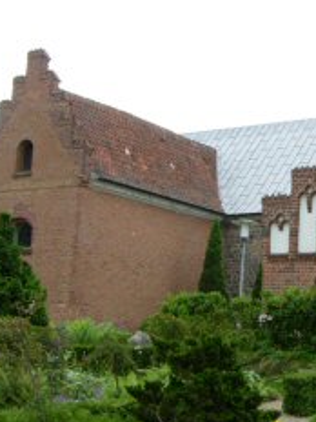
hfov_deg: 21.3
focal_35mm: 66
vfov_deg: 29.2
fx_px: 803
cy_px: 139
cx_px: 330
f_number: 4.8
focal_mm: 7.5
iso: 50
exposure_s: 1/235
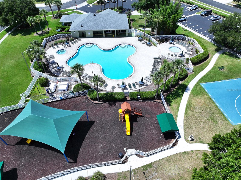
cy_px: 90
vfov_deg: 56.8
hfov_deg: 71.6
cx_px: 120
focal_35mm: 24
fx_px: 167
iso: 100
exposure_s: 1/400
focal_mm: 12.29
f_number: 3.2
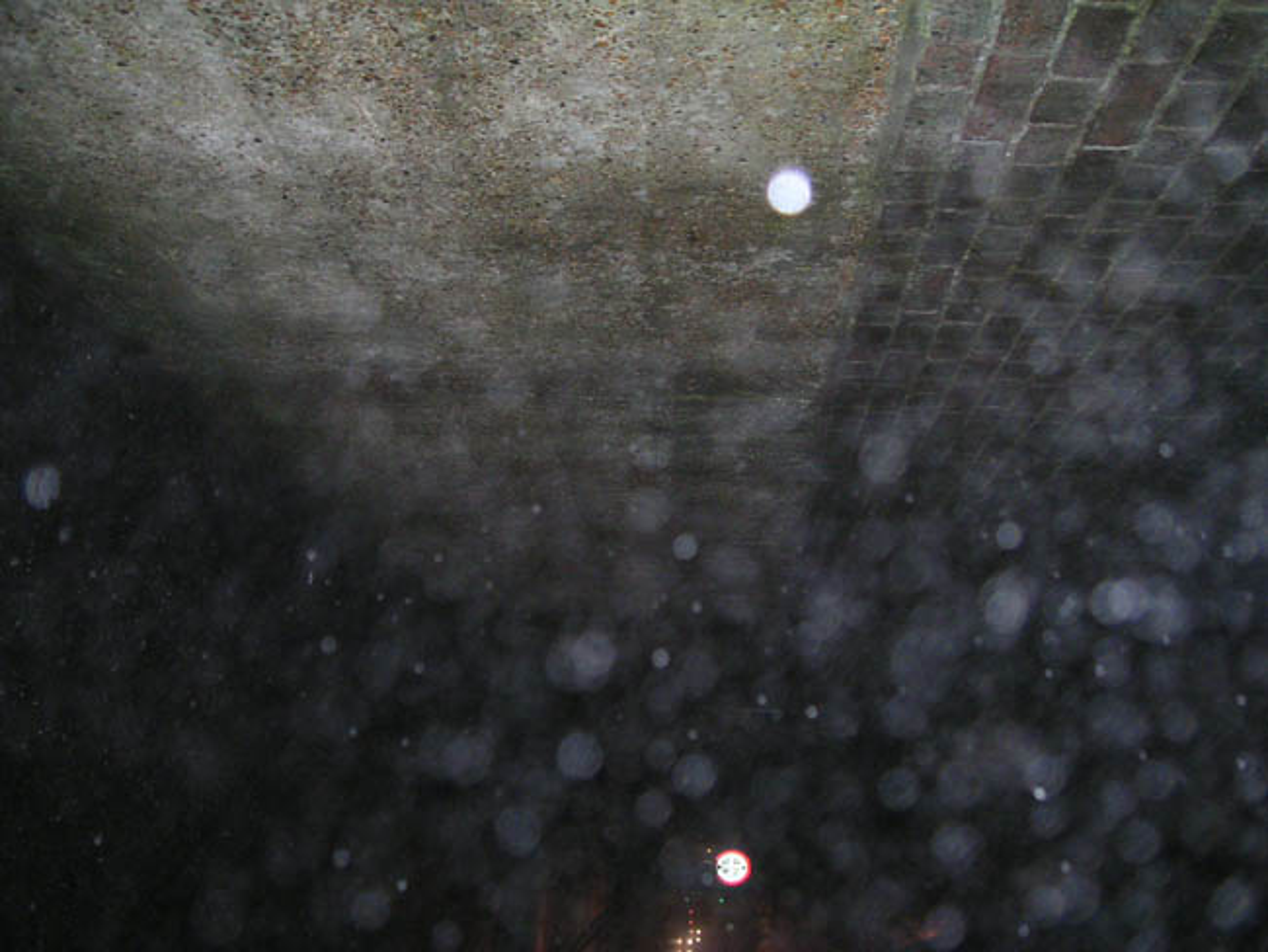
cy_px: 476
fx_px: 1392
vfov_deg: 37.7
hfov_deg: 49.0
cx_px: 634
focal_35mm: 38
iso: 160
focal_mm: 6
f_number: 2.8
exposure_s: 1/45
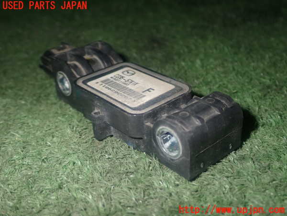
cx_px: 144
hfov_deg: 42.9
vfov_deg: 32.9
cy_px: 108
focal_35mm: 44
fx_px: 365
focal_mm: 7.84
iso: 200
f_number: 9
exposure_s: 1/40
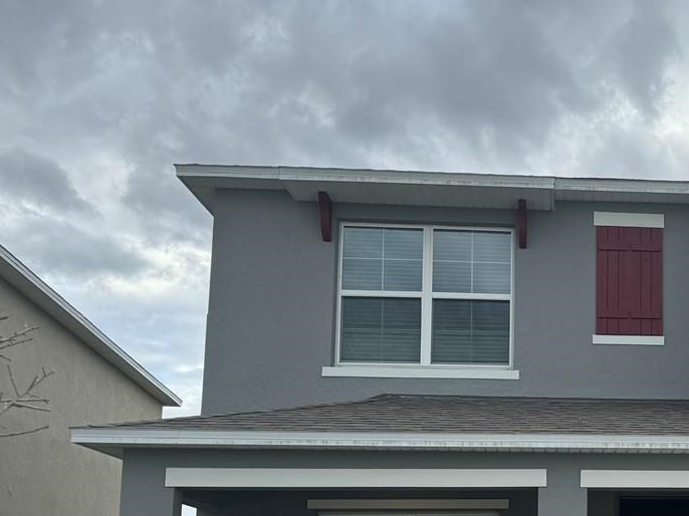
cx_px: 700
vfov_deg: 25.3
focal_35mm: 56
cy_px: 461
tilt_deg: +6.7
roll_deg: -0.9
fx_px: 1114
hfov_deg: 31.6
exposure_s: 1/1311
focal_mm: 6.86
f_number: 1.78
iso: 80
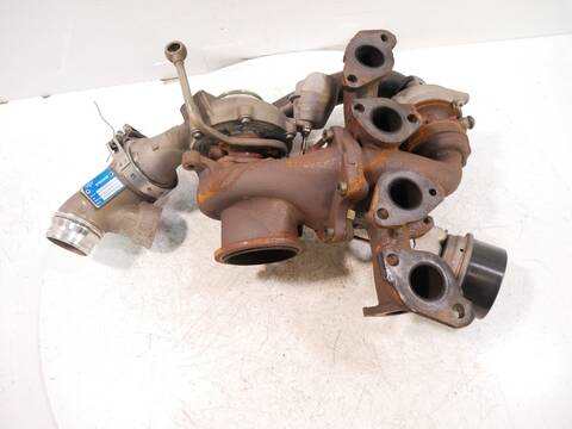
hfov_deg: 67.3
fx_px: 430
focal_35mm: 26
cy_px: 214
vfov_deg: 53.1
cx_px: 286
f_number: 3.5
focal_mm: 13
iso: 1000
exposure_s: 1/60
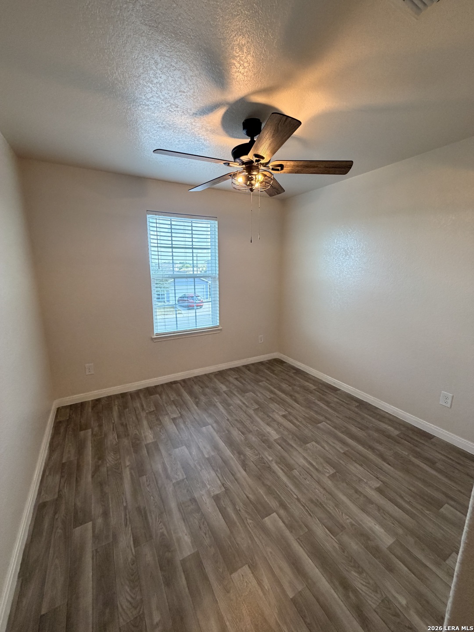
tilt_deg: -10.9
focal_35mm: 14
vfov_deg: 102.1
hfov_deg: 85.7
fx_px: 256
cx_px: 237
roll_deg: +0.0
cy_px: 316
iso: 250
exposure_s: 1/120
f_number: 2.2
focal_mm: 2.22
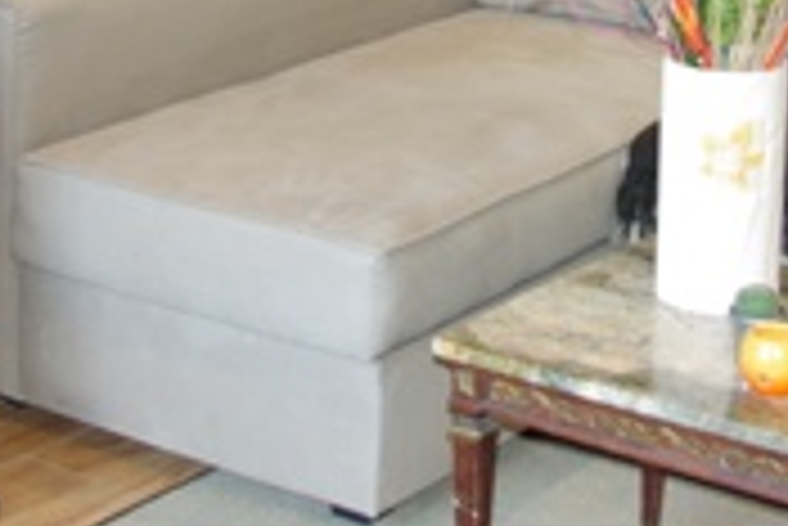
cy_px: -225
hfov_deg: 20.5
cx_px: 513
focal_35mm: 99
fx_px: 2169
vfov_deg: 13.2
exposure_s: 1/30
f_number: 3.5
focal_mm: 18
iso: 200
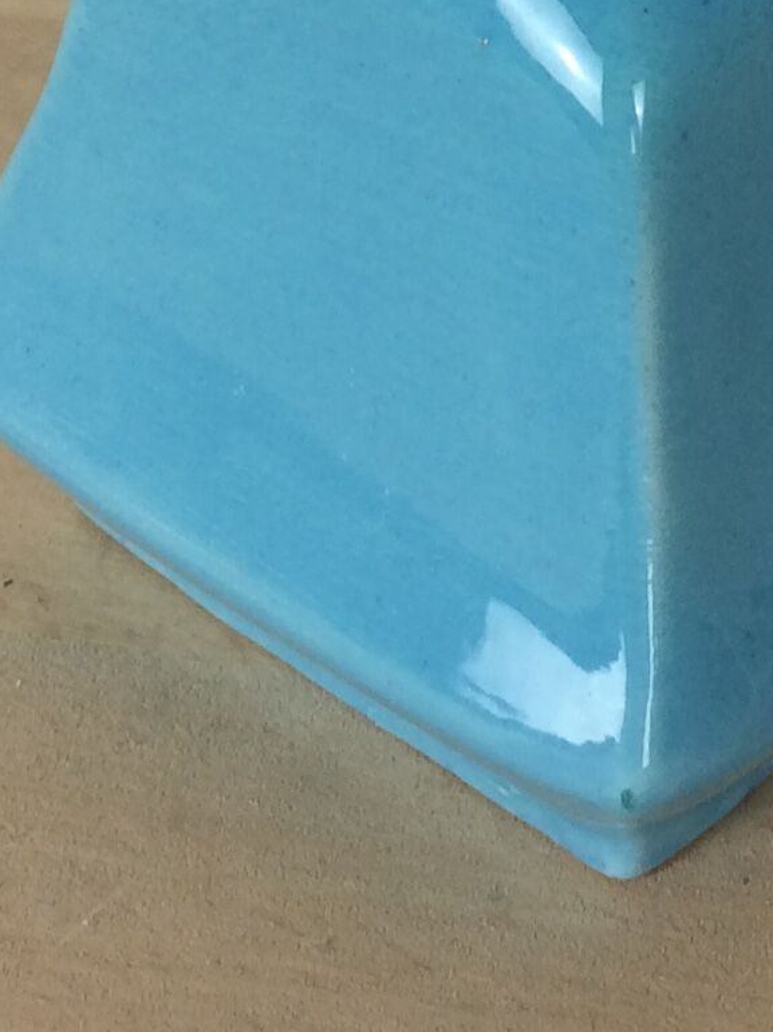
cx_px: 784
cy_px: -521
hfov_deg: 11.9
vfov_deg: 14.9
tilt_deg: -29.4
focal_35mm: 123
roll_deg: -1.7
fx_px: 3664
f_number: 2.2
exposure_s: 1/50
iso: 32
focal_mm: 4.15
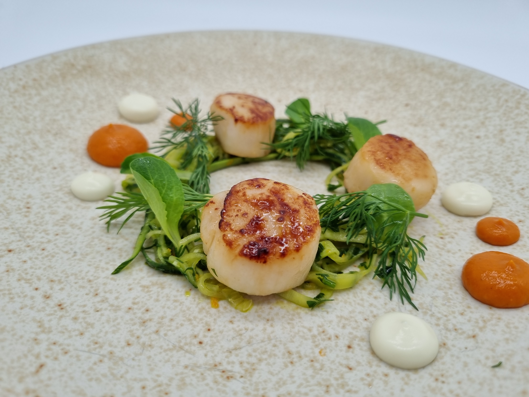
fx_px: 397
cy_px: 198
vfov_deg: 53.1
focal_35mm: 26
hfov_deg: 67.3
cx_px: 264
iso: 50
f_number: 1.8
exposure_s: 1/518
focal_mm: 5.4
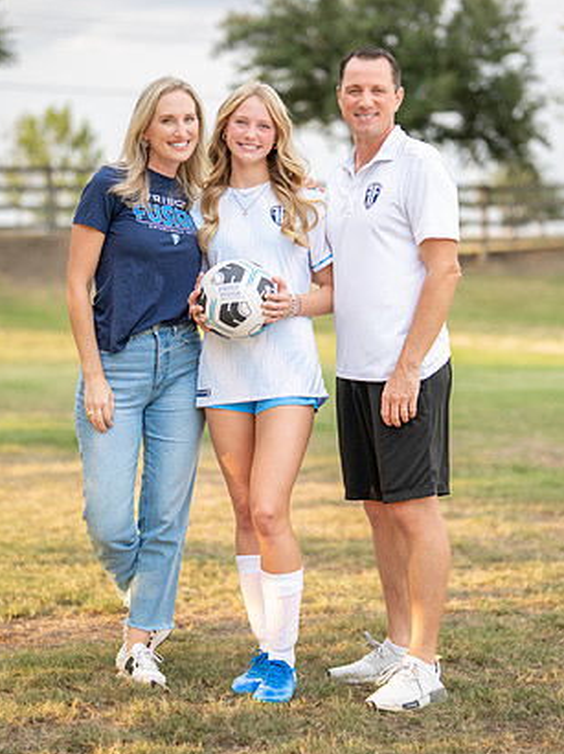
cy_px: 360
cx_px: 262
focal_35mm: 94
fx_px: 2044
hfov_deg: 15.7
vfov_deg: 20.9
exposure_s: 1/2000
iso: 125
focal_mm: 50
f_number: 1.2
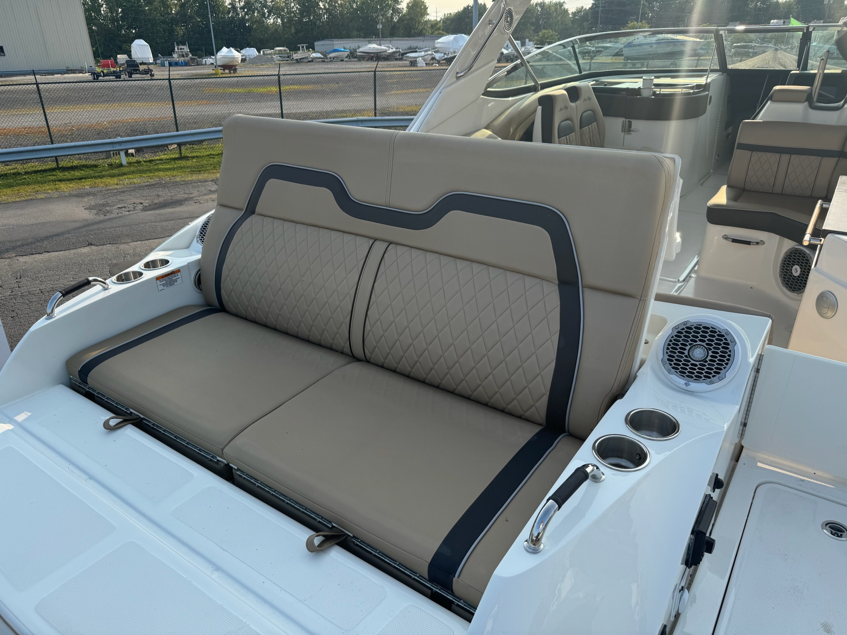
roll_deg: +1.4
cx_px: 424
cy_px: 318
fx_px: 587
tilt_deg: -24.2
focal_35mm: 24
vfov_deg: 56.8
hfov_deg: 71.6
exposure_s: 1/2331
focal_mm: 6.76
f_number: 1.78
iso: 80
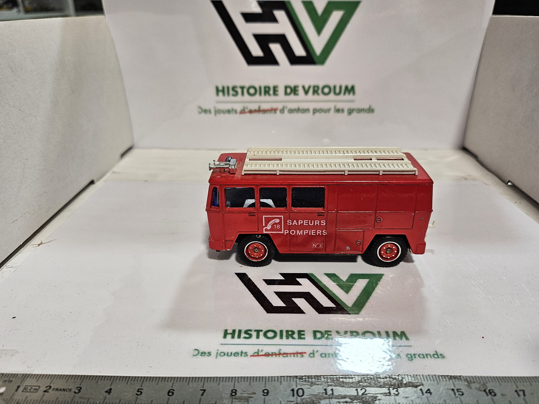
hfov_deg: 69.4
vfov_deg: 54.9
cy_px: 203
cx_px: 275
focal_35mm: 25
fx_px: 389
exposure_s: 1/100
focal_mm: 5
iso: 100
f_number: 1.8
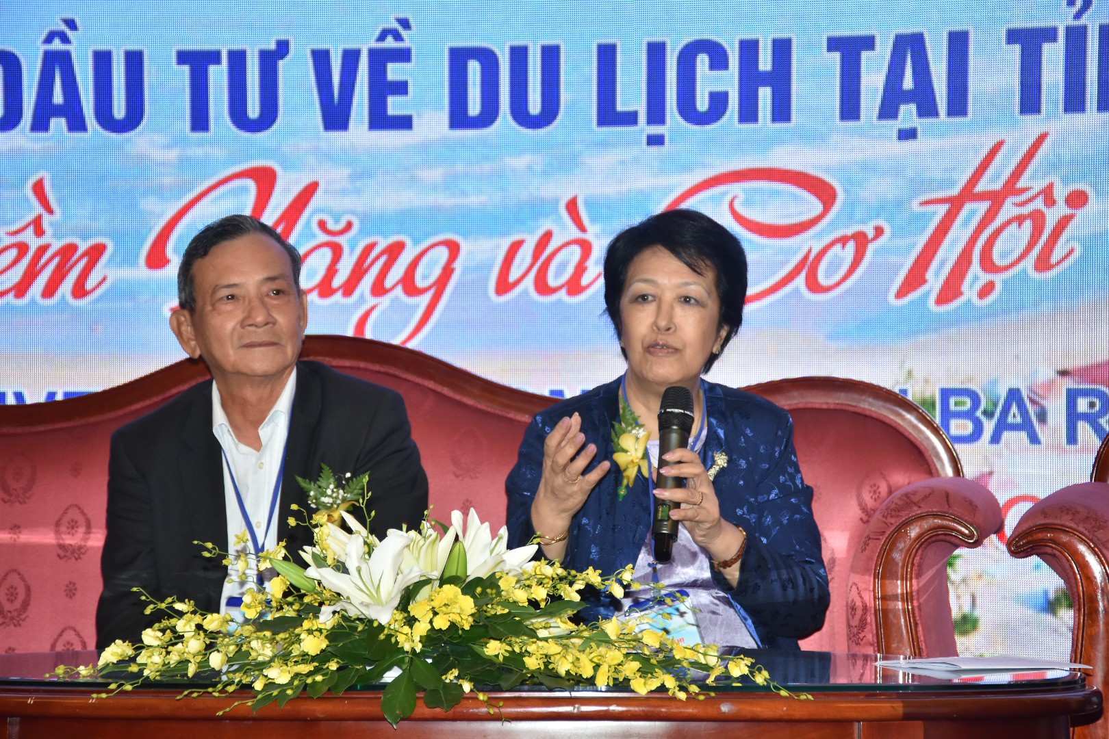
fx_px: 3696
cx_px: 554
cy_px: 370
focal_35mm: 120
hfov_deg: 17.1
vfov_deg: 11.4
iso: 640
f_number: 6.3
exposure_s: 1/125
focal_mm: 80
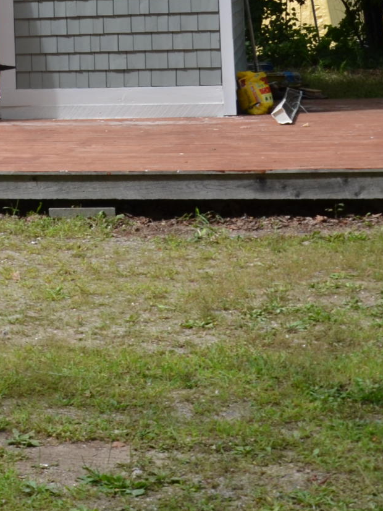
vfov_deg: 17.2
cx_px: -414
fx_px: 1618
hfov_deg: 11.9
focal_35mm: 110
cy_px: -75
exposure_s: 1/250
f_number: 8
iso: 200
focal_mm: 21
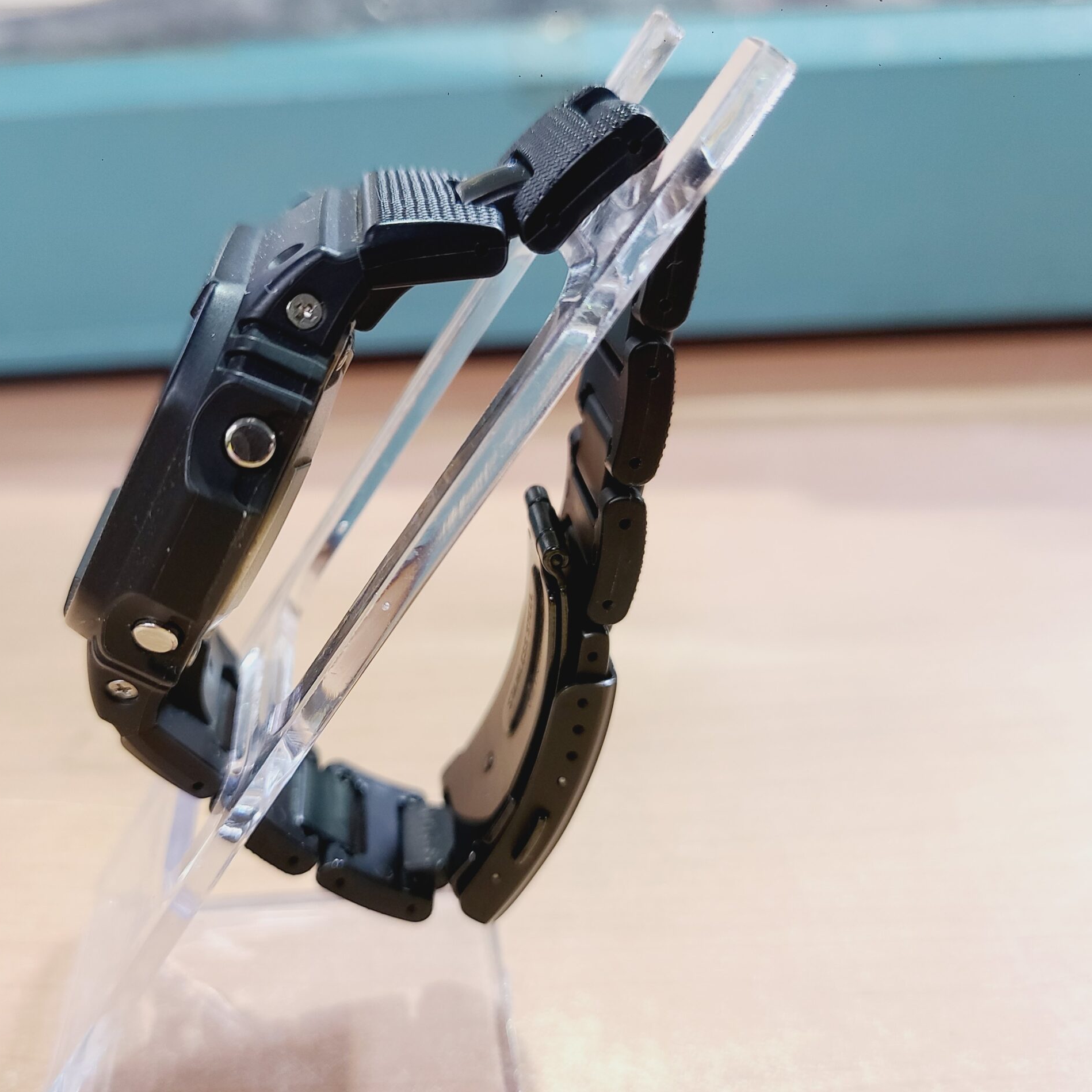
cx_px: 425
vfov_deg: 52.5
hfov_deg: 52.1
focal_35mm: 31
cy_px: 549
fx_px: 1106
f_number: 1.8
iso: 320
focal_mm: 5.4
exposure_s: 1/50
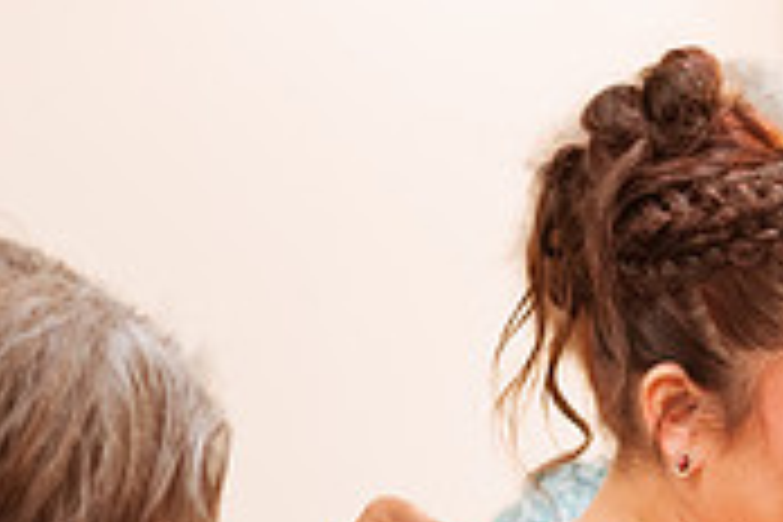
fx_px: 2545
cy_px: 524
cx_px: 904
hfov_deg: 16.8
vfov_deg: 11.6
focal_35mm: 117
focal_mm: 35
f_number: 1.8
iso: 1250
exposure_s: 1/400
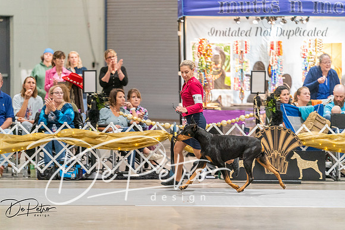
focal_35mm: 200
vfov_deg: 6.9
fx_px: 1917
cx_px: 172
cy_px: 115
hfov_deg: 10.3
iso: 5000
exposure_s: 1/250
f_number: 2.8
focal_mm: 200
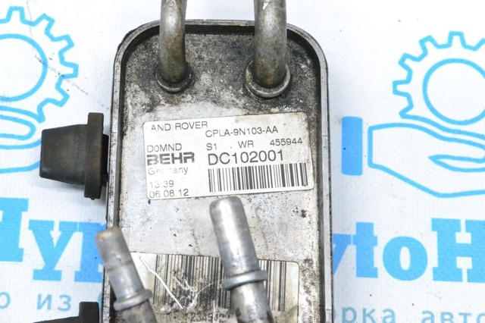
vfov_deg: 16.5
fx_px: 1111
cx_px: 242
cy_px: 162
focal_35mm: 82
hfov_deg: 24.6
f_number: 9
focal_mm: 55
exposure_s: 1/160
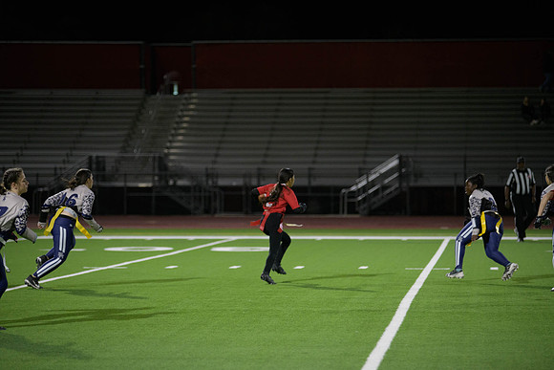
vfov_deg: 9.8
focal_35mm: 140
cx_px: 277
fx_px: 2155
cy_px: 185
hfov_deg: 14.7
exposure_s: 1/640
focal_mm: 140
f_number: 2.8
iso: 2500
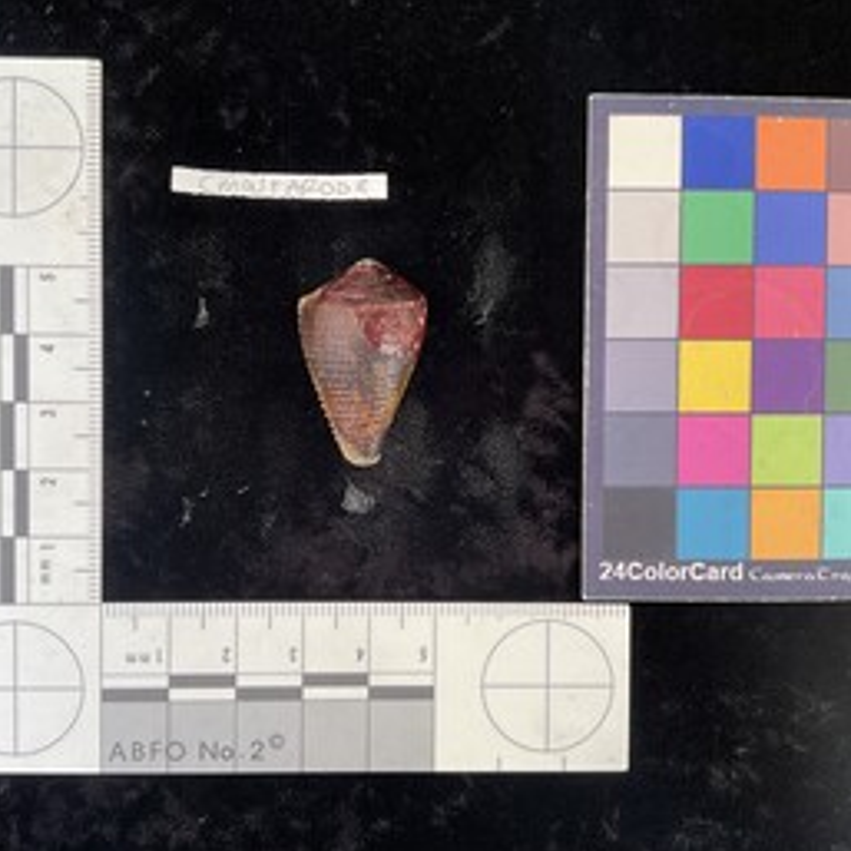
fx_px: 973
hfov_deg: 47.2
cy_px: 429
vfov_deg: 47.2
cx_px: 404
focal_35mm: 35
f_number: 1.8
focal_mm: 3
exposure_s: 1/120
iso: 64
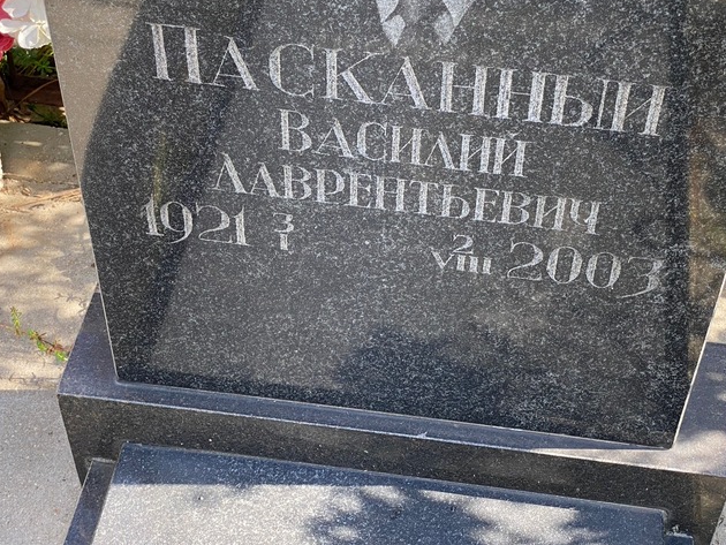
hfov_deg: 29.4
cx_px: 406
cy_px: 227
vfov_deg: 22.2
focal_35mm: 66
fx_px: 1385
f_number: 2
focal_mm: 6
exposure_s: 1/221
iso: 20
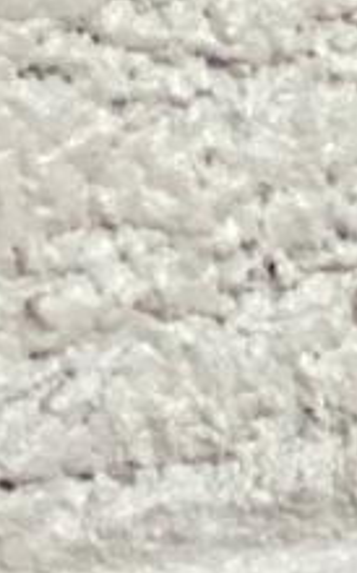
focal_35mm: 514
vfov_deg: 4.0
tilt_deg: -14.5
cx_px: 2530
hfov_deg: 2.3
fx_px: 8022
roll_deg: -0.7
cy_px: 1539
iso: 100
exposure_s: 1/122
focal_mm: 6
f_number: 2
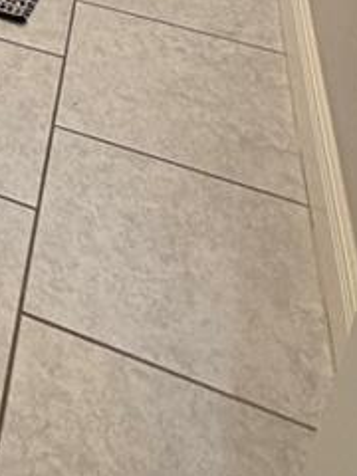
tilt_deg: -20.3
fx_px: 963
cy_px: -276
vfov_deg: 22.0
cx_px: -325
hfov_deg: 16.7
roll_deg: +0.6
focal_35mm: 70
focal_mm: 2.22
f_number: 2.2
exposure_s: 1/60
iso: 250
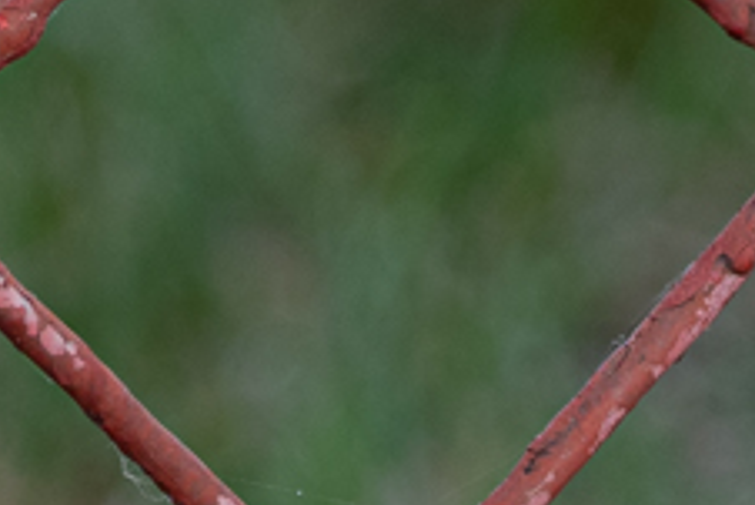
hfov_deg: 0.6
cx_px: 969
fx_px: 66900
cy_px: 1328
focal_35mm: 3188
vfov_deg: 0.4
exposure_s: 1/250
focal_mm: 400
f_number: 7.1
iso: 400
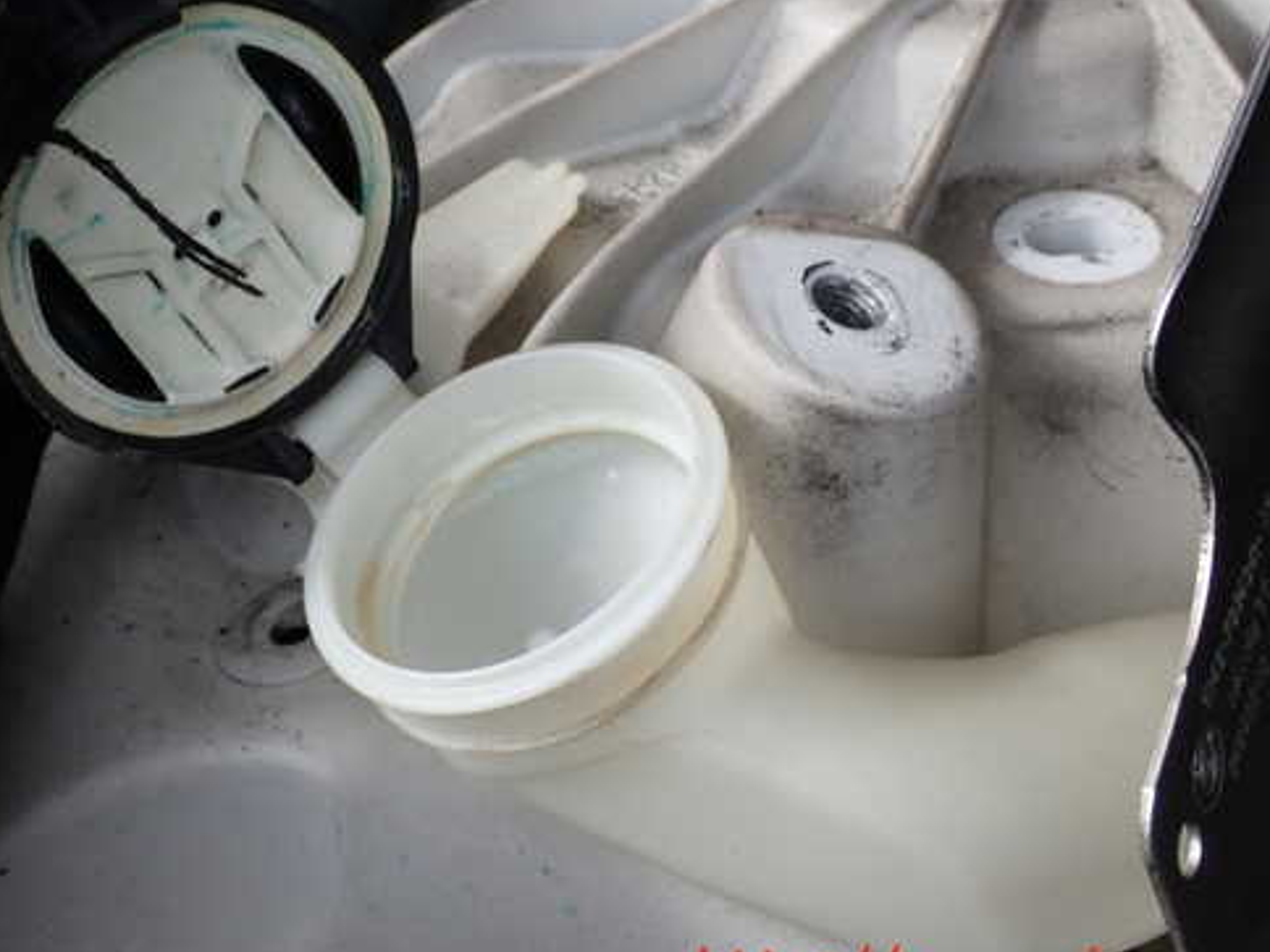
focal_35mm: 83
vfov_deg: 17.8
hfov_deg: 23.5
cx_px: 504
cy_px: 417
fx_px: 3045
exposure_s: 1/250
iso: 100
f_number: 5
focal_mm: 11.88
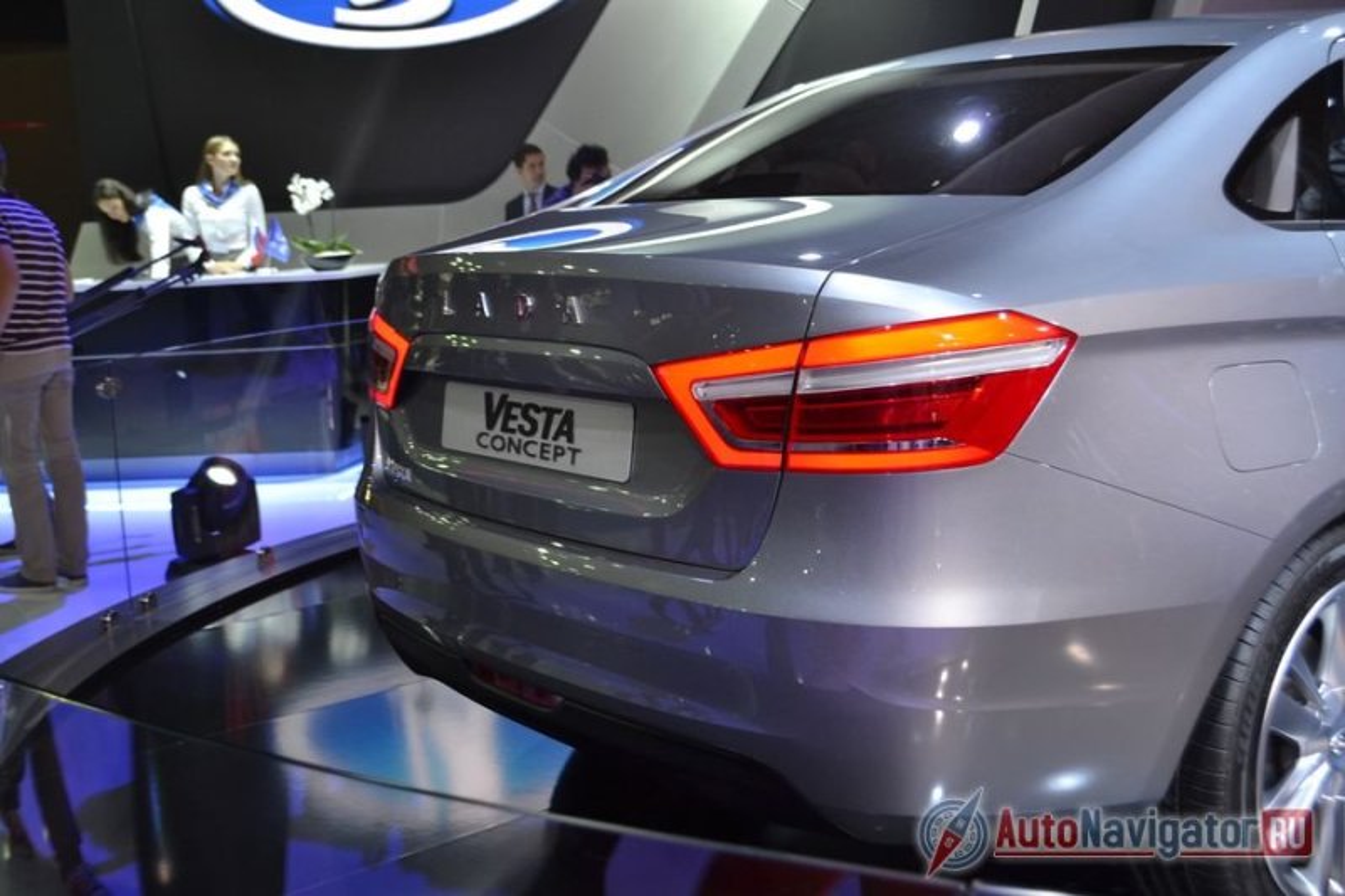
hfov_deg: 49.6
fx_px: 1457
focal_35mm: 39
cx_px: 672
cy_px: 448
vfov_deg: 34.2
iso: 450
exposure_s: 1/60
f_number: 4.2
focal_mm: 26
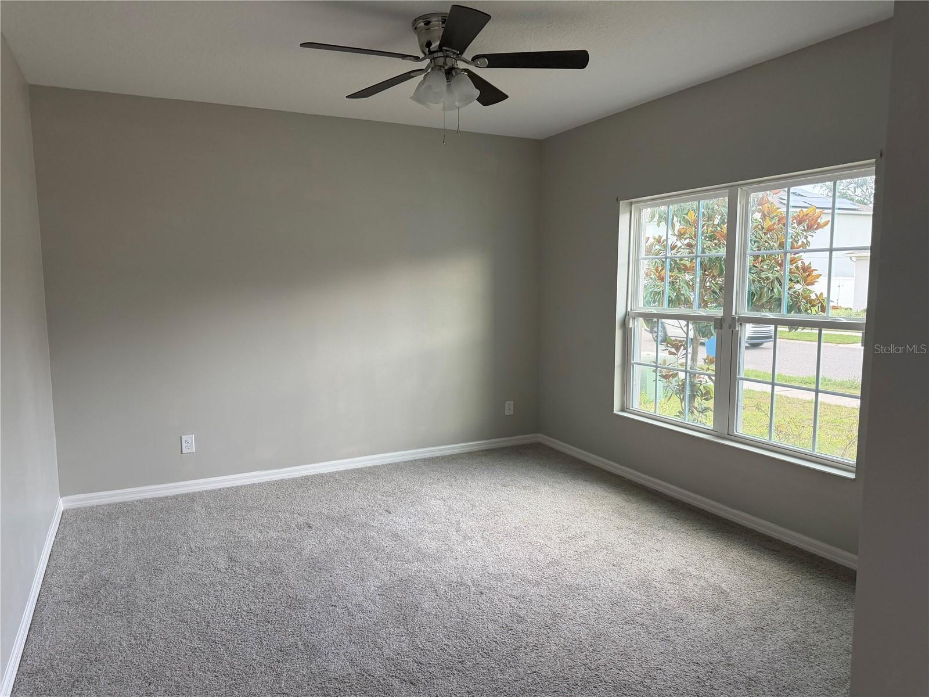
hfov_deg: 71.6
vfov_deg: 56.8
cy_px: 348
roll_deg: +0.1
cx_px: 464
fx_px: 644
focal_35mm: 24
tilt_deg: -4.9
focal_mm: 6.76
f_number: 1.78
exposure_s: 1/98
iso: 200
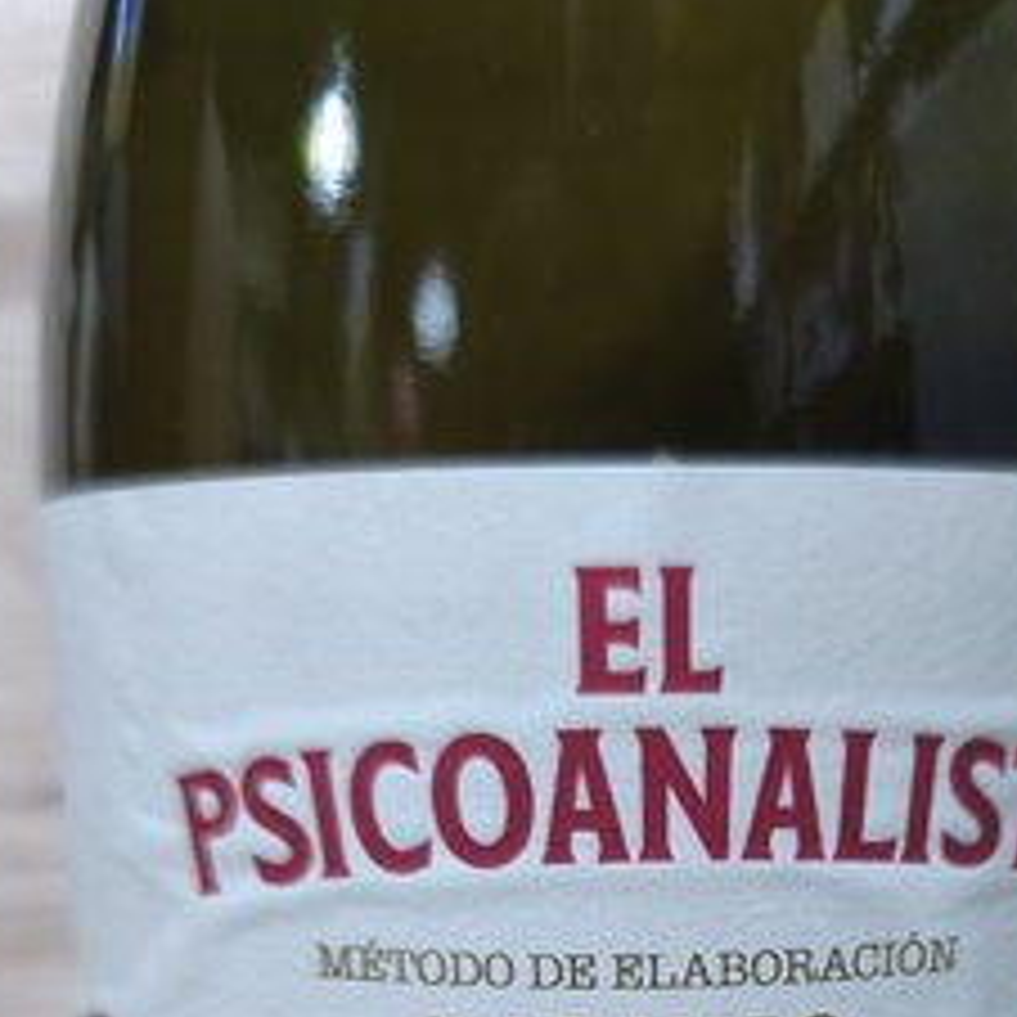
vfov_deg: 31.4
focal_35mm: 48
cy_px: 1118
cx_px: 688
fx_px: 1595
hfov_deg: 35.0
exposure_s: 1/50
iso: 800
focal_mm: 6.14
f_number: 1.65
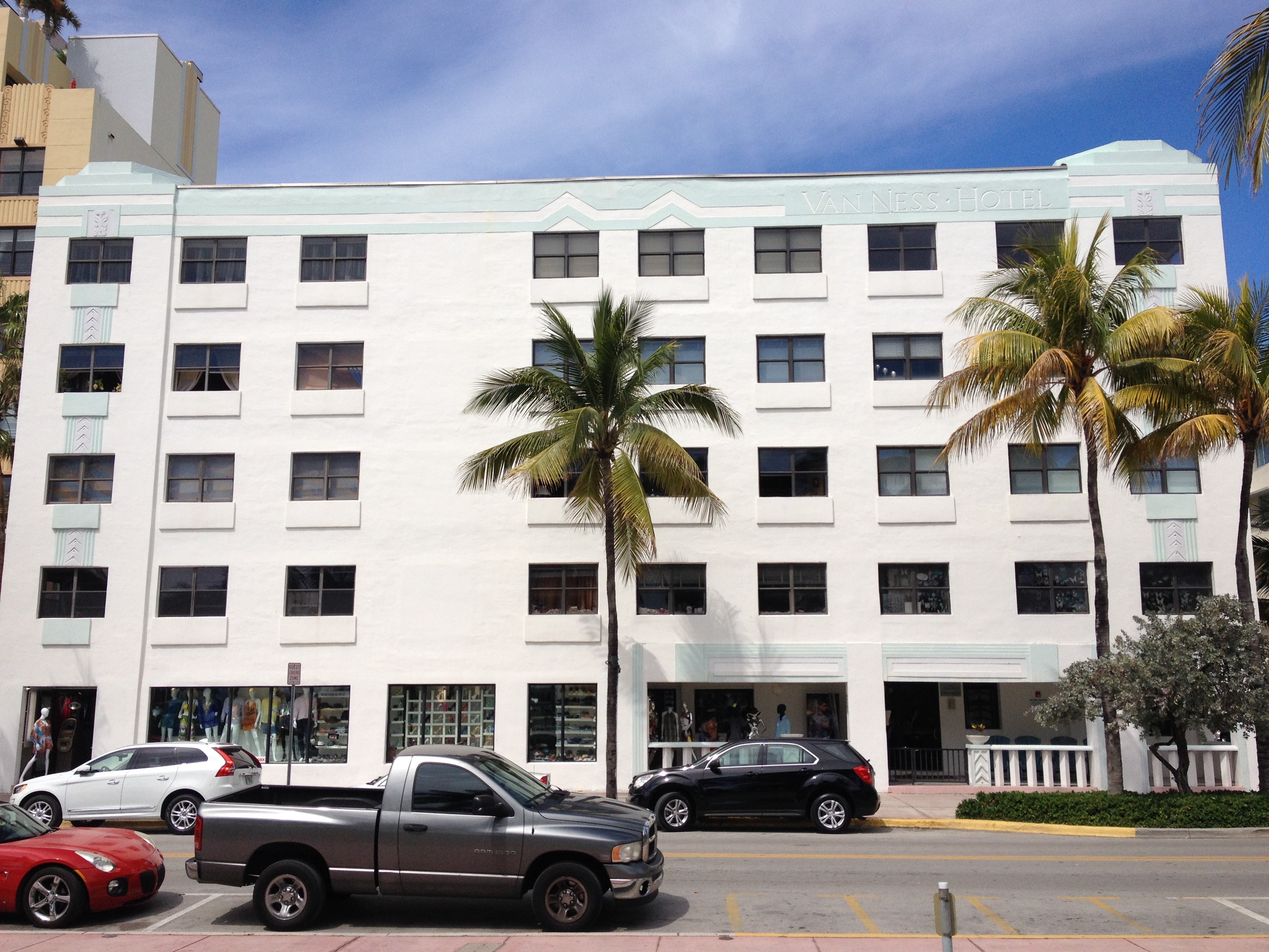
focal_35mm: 35
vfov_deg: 40.7
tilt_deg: +7.9
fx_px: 1283
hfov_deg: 52.6
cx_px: 634
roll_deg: +0.0
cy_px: 476
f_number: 2.4
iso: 50
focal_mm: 4.28
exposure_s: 1/2404
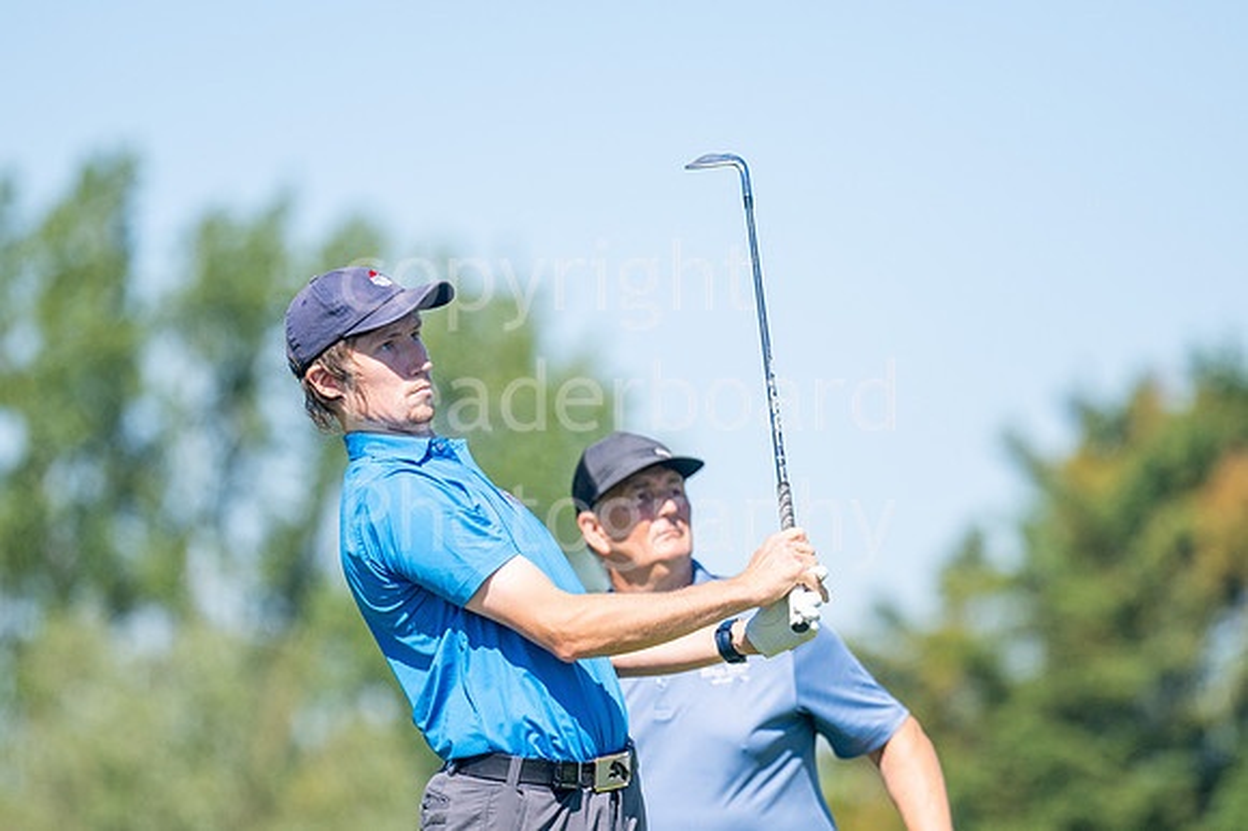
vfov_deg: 3.1
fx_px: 15591
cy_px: 416
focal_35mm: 450
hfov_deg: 4.6
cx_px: 624
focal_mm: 300
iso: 250
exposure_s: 1/2000
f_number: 4.5
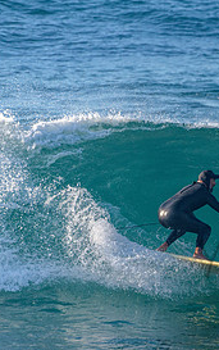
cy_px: 247
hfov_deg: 1.2
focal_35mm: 1082
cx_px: 332
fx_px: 10316
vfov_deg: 1.9
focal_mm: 500
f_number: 5.6
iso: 360
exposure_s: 1/2000
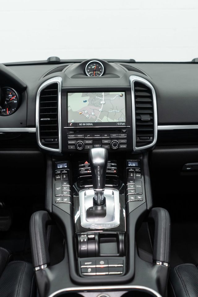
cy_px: 148
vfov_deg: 46.4
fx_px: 346
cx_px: 99
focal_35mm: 42
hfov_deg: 31.9
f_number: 3.2
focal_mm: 28
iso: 500
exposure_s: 1/50
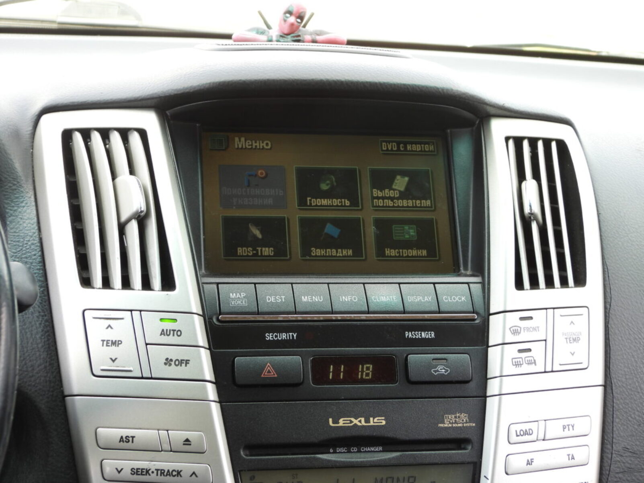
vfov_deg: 19.6
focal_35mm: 75
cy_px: 242
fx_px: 1396
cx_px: 322
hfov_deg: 26.0
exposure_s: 1/80
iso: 100
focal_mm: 13.5
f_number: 3.5
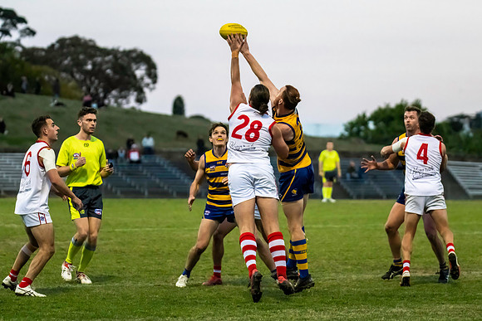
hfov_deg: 10.4
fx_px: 2639
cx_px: 272
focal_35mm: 197
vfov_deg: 7.0
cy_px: 146
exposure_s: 1/1600
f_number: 4
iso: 9000
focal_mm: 170
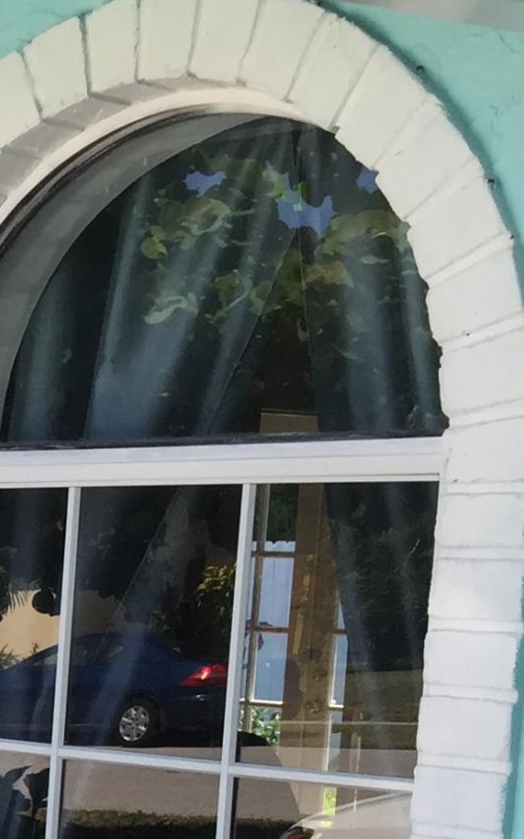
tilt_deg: -6.4
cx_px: -790
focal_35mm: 109
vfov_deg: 18.5
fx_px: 2490
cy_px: 876
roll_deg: -2.3
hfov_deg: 10.2
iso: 32
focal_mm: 4.15
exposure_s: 1/618
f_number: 2.2
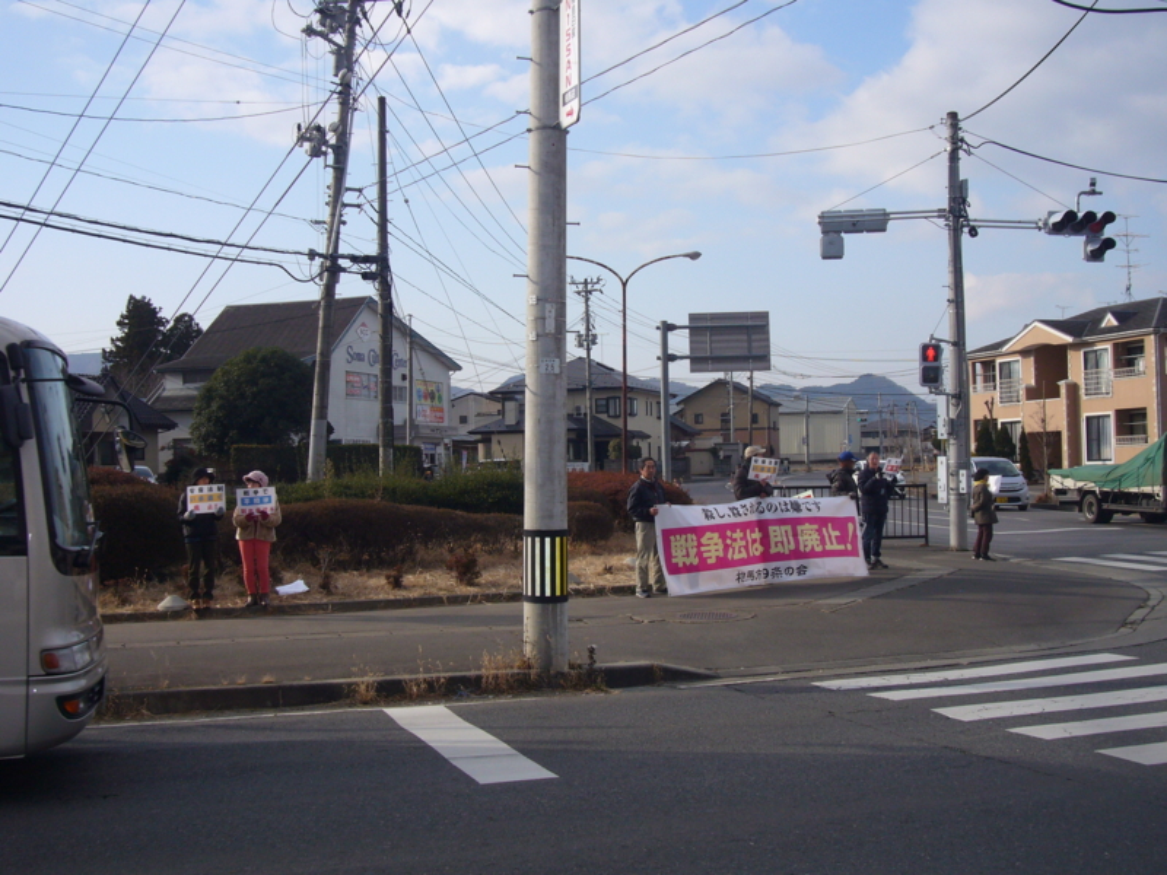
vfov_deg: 34.3
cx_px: 584
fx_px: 1416
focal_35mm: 42
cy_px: 438
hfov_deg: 44.8
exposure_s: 1/200
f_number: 7.1
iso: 80
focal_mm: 6.9
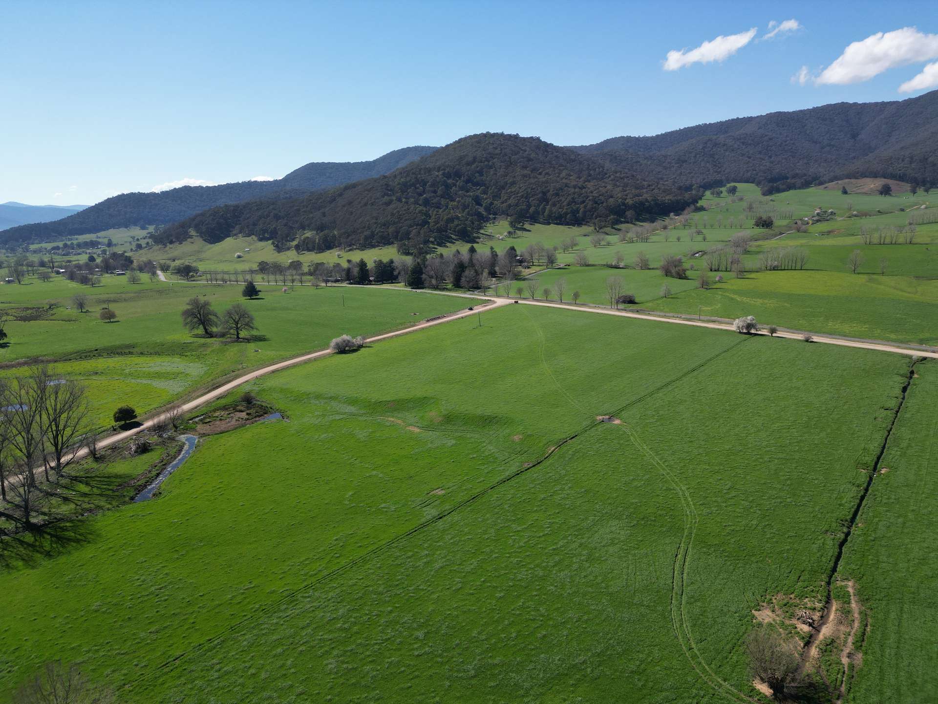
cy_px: 352
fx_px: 650
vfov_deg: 56.8
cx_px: 469
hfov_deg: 71.6
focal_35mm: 24
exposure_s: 1/3000
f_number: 1.7
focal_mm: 6.72
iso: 130
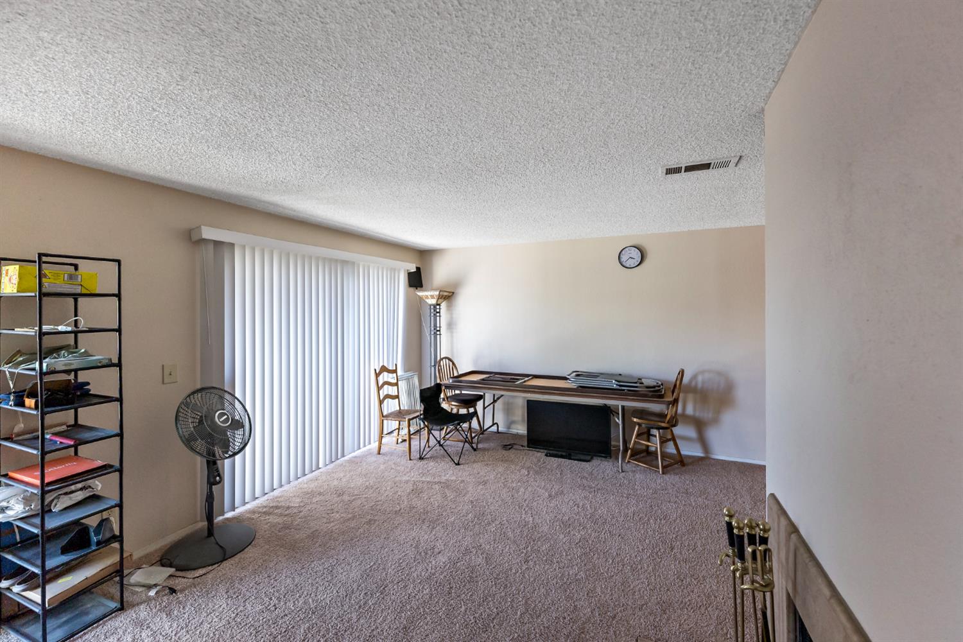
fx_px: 374
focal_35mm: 14
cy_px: 321
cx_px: 482
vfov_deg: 81.2
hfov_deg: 104.3
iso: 1250
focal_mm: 14
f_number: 3.5
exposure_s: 1/160
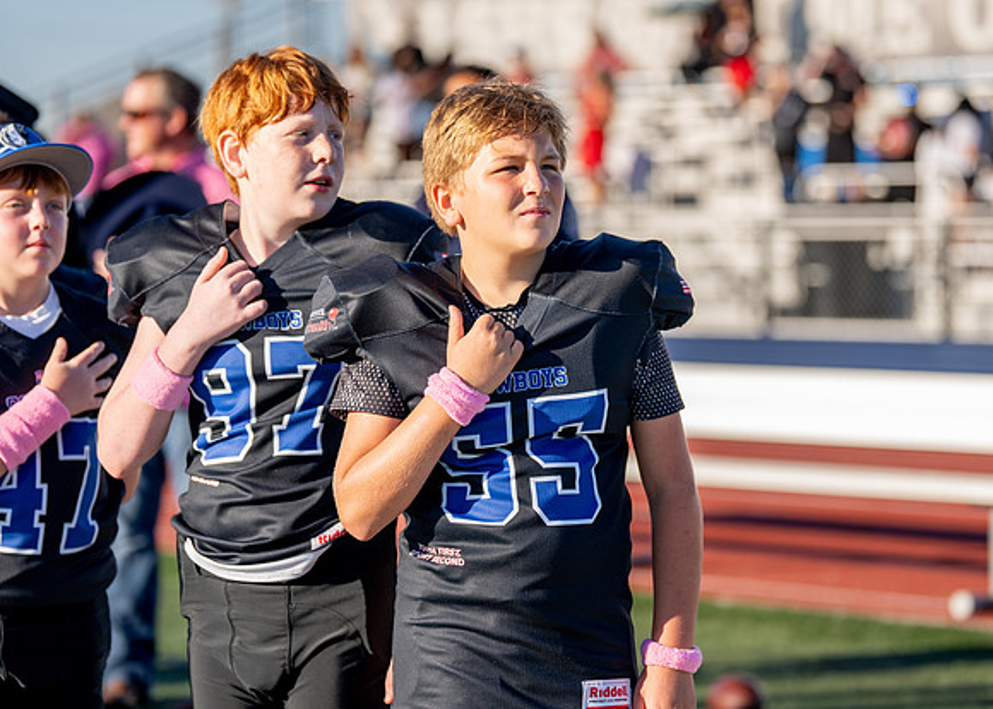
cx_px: 541
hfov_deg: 15.2
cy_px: 324
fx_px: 3730
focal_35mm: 132
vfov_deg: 10.9
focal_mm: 108
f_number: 2.8
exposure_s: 1/2000
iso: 160
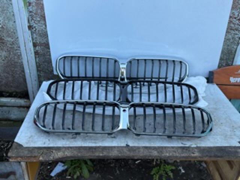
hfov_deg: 52.6
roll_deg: -1.0
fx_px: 243
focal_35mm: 35
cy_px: 90
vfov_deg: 40.7
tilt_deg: -31.4
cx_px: 120
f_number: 1.78
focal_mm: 6.76
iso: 50
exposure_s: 1/217
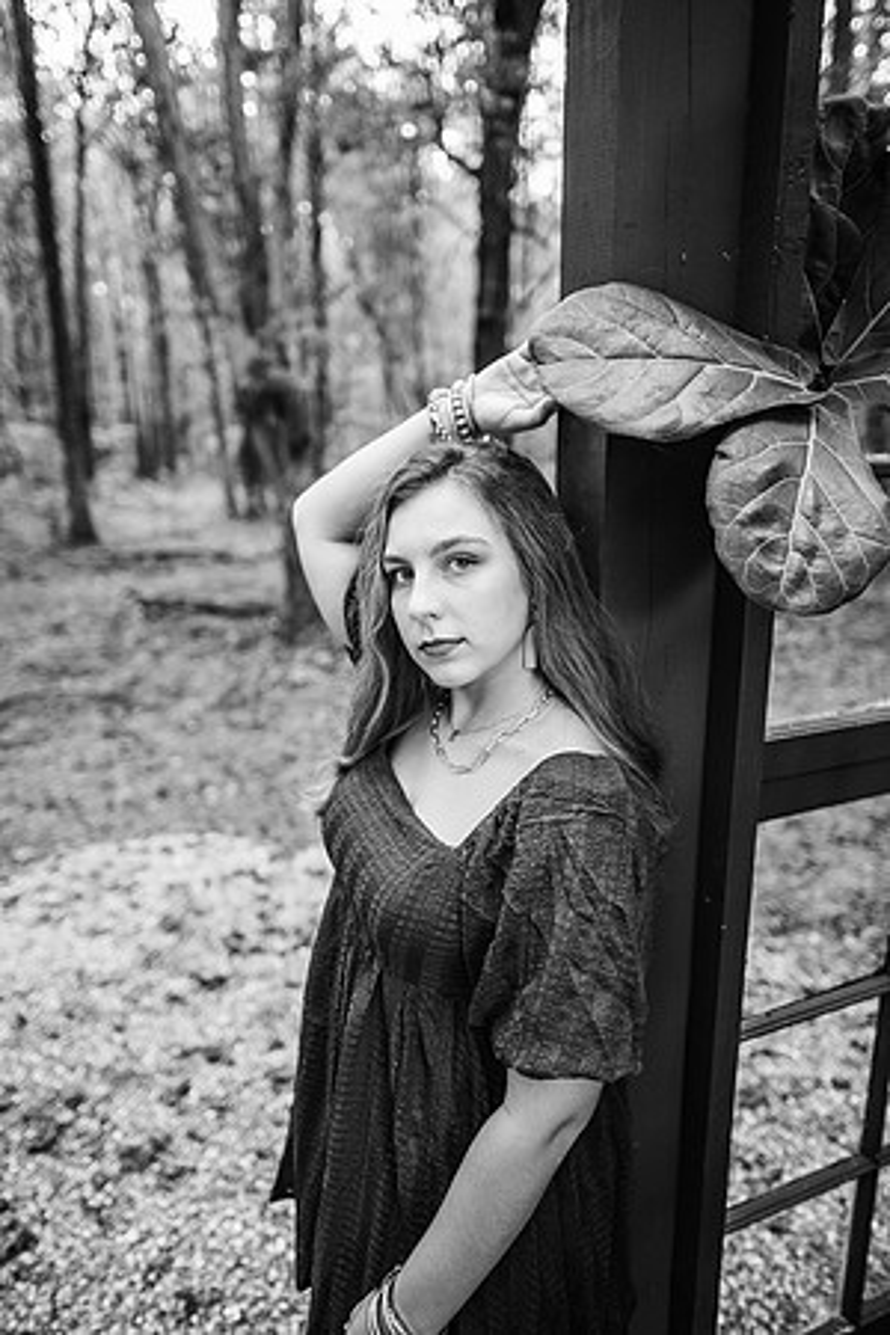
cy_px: 668
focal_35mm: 24
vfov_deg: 73.7
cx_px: 445
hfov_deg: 53.1
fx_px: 890
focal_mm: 24
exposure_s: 1/250
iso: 640
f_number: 2.2
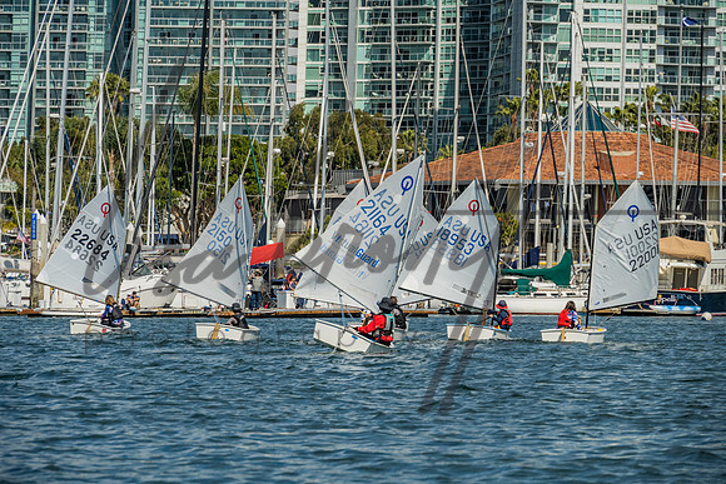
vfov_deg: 6.9
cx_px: 363
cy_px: 242
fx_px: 4034
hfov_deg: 10.3
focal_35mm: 200
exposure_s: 1/640
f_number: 10
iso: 250
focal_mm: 200
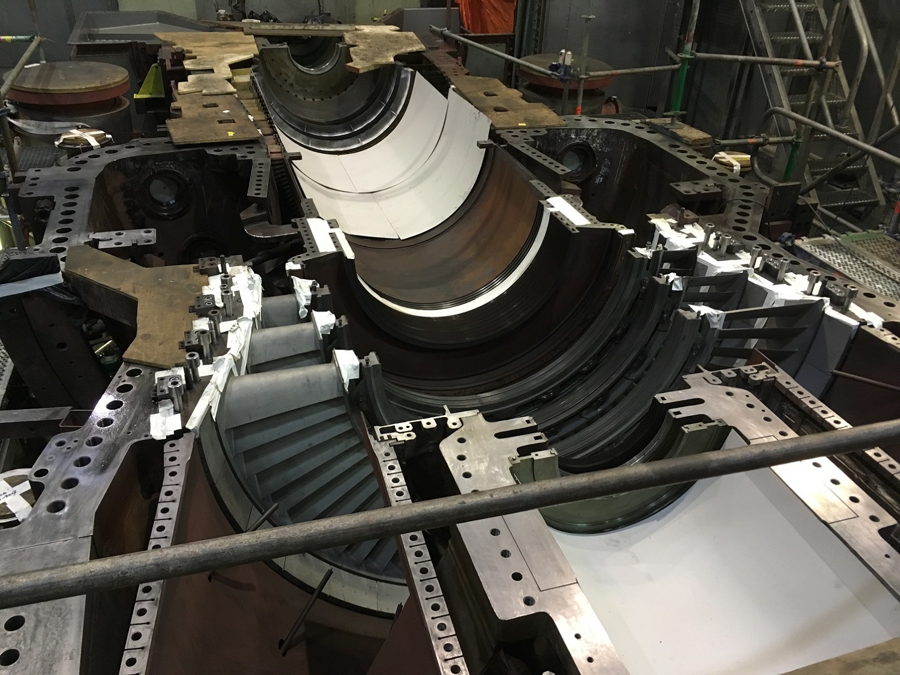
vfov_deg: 48.2
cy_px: 338
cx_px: 450
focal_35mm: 29
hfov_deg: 61.7
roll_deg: -1.1
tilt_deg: -33.4
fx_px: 754
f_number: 2.2
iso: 160
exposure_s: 1/33
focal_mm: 4.15
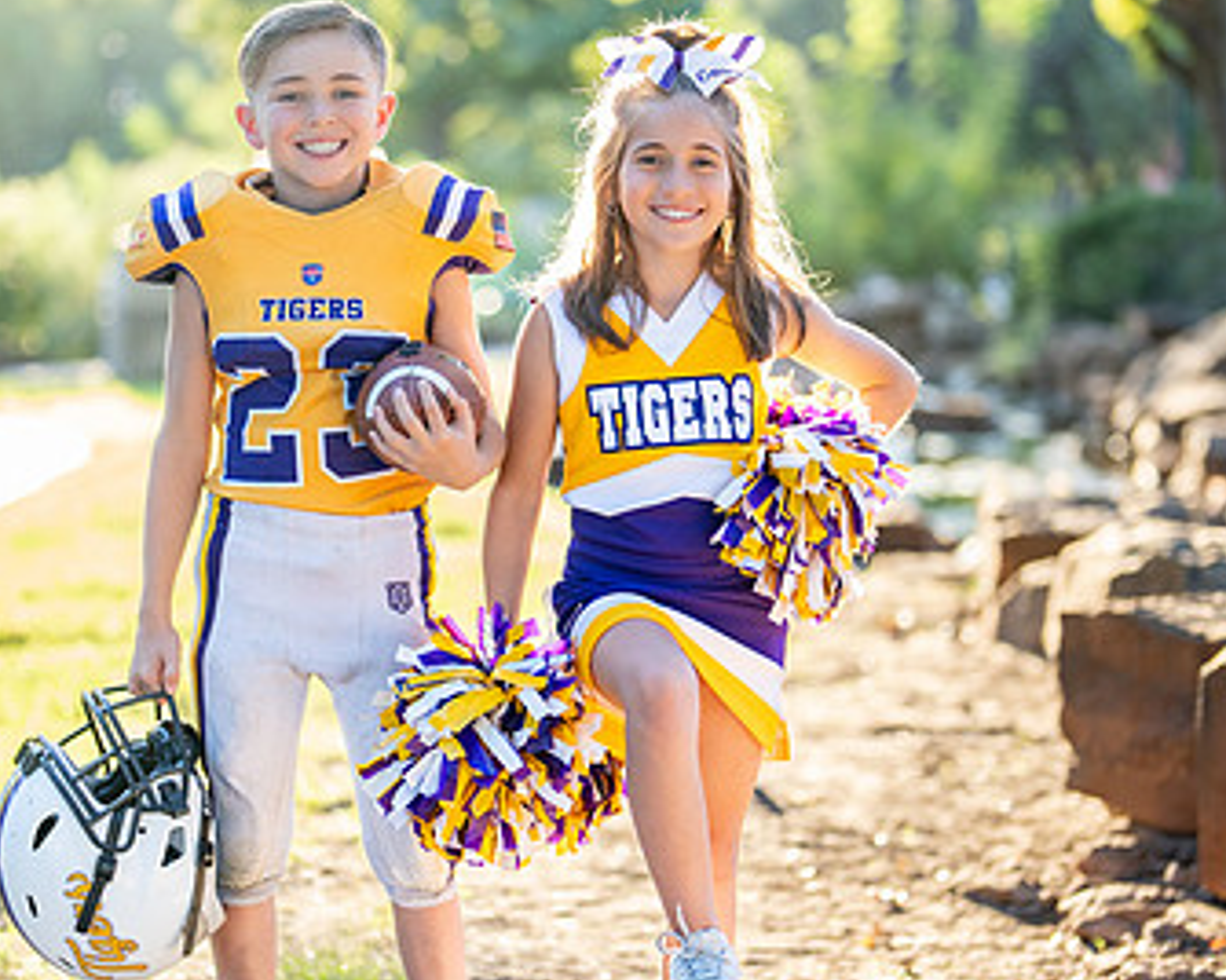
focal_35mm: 99
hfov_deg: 19.4
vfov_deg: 15.5
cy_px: 512
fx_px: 3592
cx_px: 546
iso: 250
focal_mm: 50
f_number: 1.2
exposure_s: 1/800
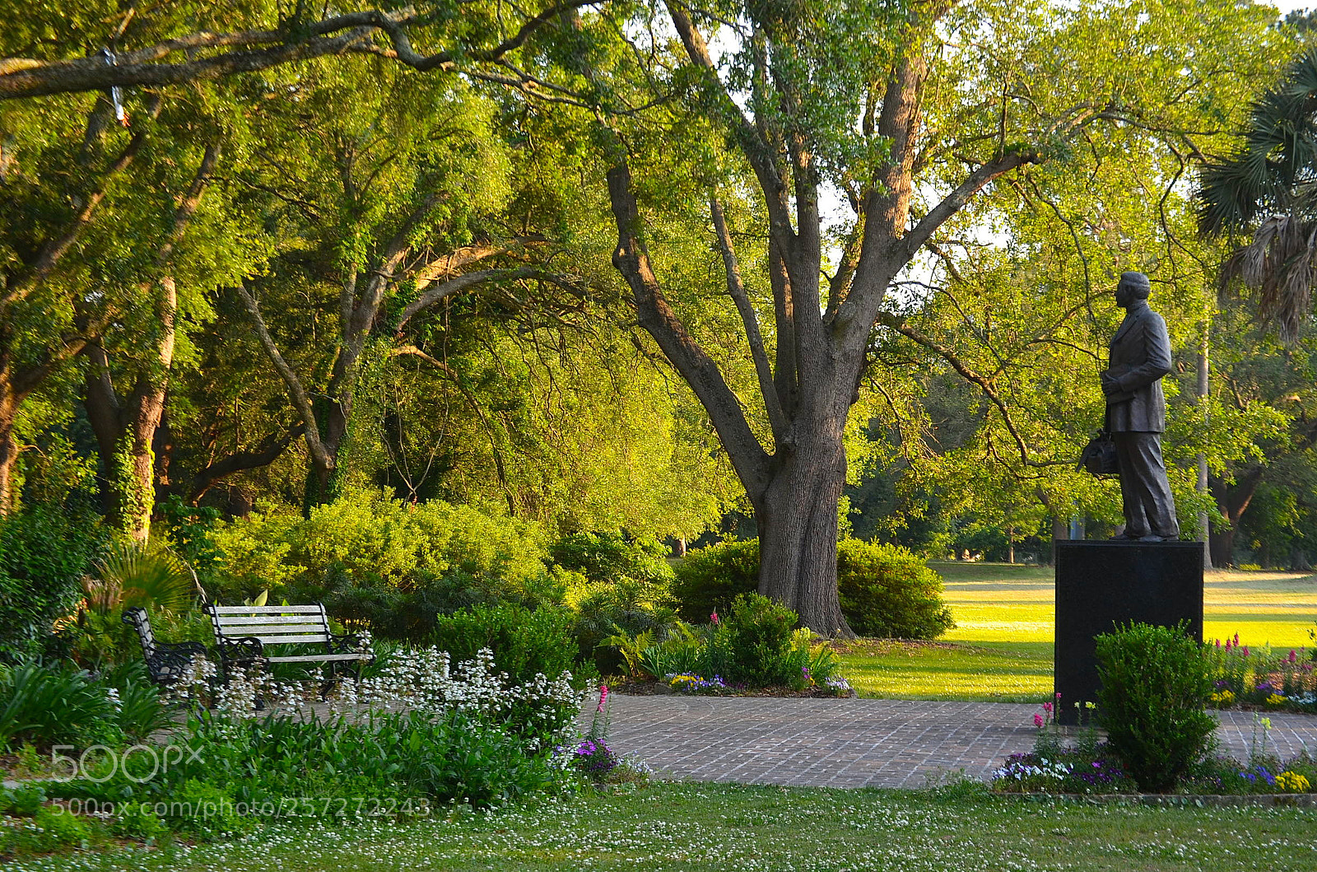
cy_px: 436
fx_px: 3011
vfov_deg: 16.5
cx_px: 658
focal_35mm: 82
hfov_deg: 24.7
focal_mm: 55
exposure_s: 1/160
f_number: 6.3
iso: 200
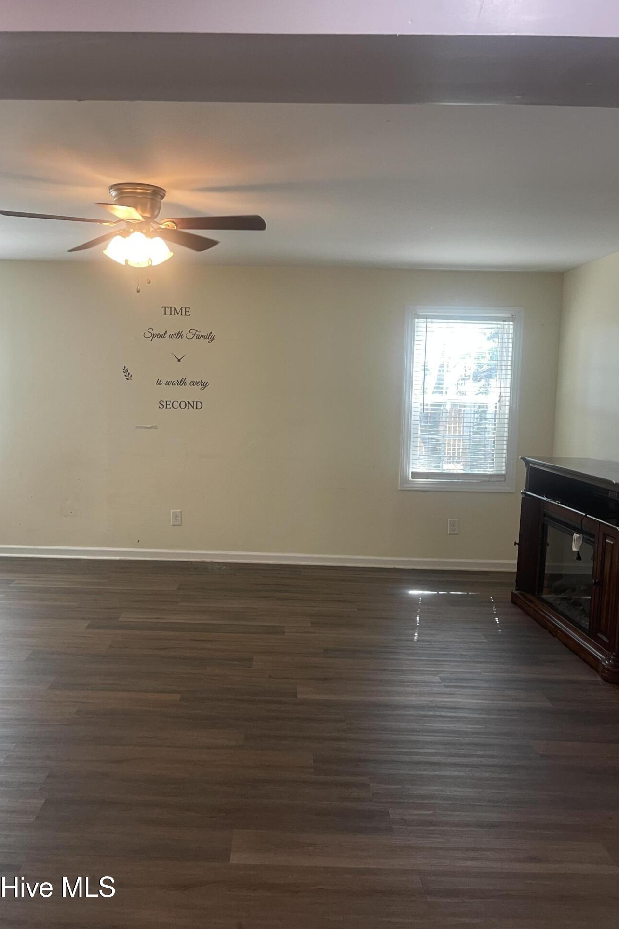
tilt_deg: -5.2
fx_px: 696
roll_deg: -0.9
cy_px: 449
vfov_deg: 67.4
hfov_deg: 47.8
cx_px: 271
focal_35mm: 27
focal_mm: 5.1
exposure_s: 1/60
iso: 200
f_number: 1.6
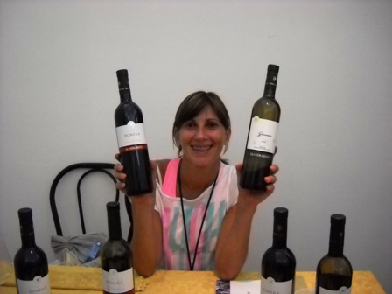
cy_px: 147
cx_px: 196
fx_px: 464
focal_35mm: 41
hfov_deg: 45.8
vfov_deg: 35.1
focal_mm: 6.72
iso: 616
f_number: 3.1
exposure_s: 1/184
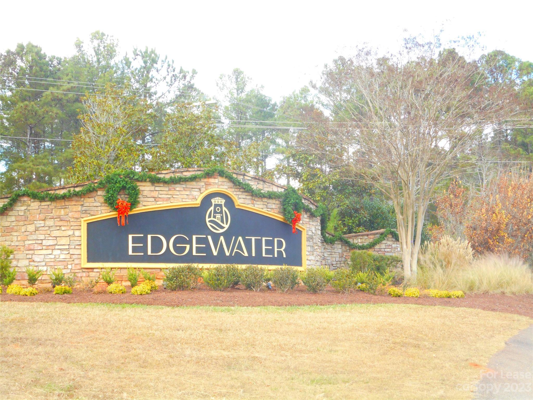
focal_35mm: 77
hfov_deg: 25.3
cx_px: 266
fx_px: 1186
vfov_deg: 19.1
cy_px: 200
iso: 220
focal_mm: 13.8
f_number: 5.5
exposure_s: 1/60
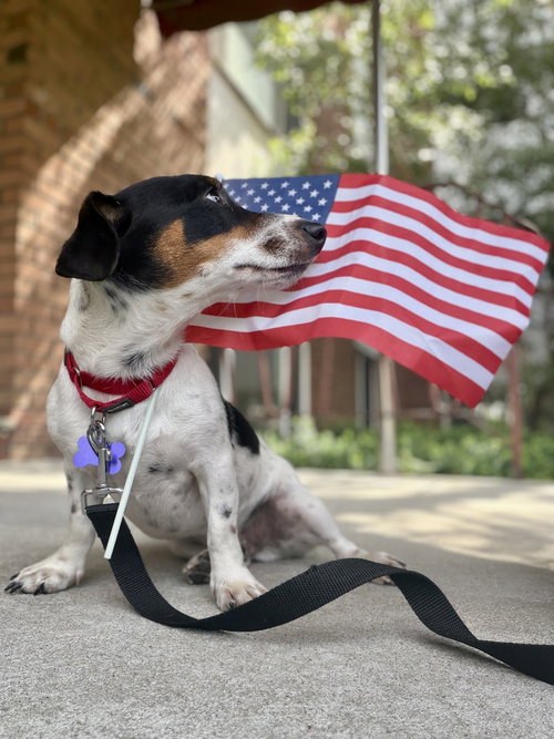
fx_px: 640
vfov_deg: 60.0
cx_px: 277
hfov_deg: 46.8
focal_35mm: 30
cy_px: 370
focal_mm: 2.71
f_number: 1.9
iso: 25
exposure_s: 1/121
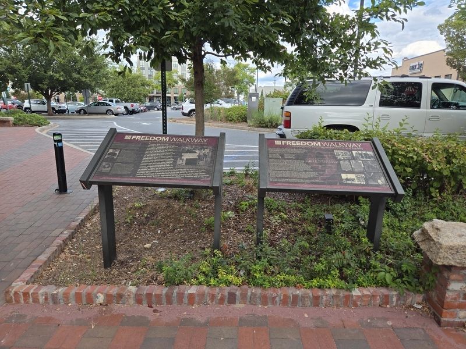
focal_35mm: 23
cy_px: 174
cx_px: 233
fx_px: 310
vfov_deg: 58.9
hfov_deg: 73.9
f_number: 1.8
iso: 25
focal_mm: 5.4
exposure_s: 1/556
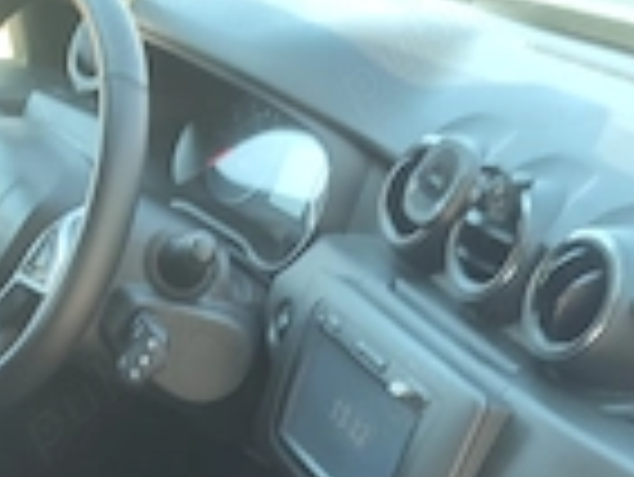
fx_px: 1246
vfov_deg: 18.6
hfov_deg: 28.5
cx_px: 324
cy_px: 760
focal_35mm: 68
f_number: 1.89
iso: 69
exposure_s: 1/33
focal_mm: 5.89
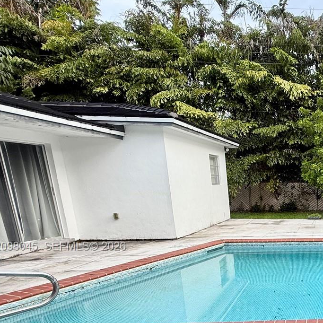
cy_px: 247
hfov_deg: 43.0
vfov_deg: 52.8
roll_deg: -0.3
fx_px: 306
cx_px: 357
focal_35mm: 29
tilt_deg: -12.6
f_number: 2.2
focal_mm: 2.22
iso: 50
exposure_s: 1/264
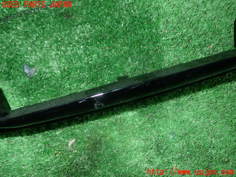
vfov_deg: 46.8
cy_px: 88
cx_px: 118
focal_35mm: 30
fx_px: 205
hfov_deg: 60.0
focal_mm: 5.4
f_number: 6.3
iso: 200
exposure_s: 1/30
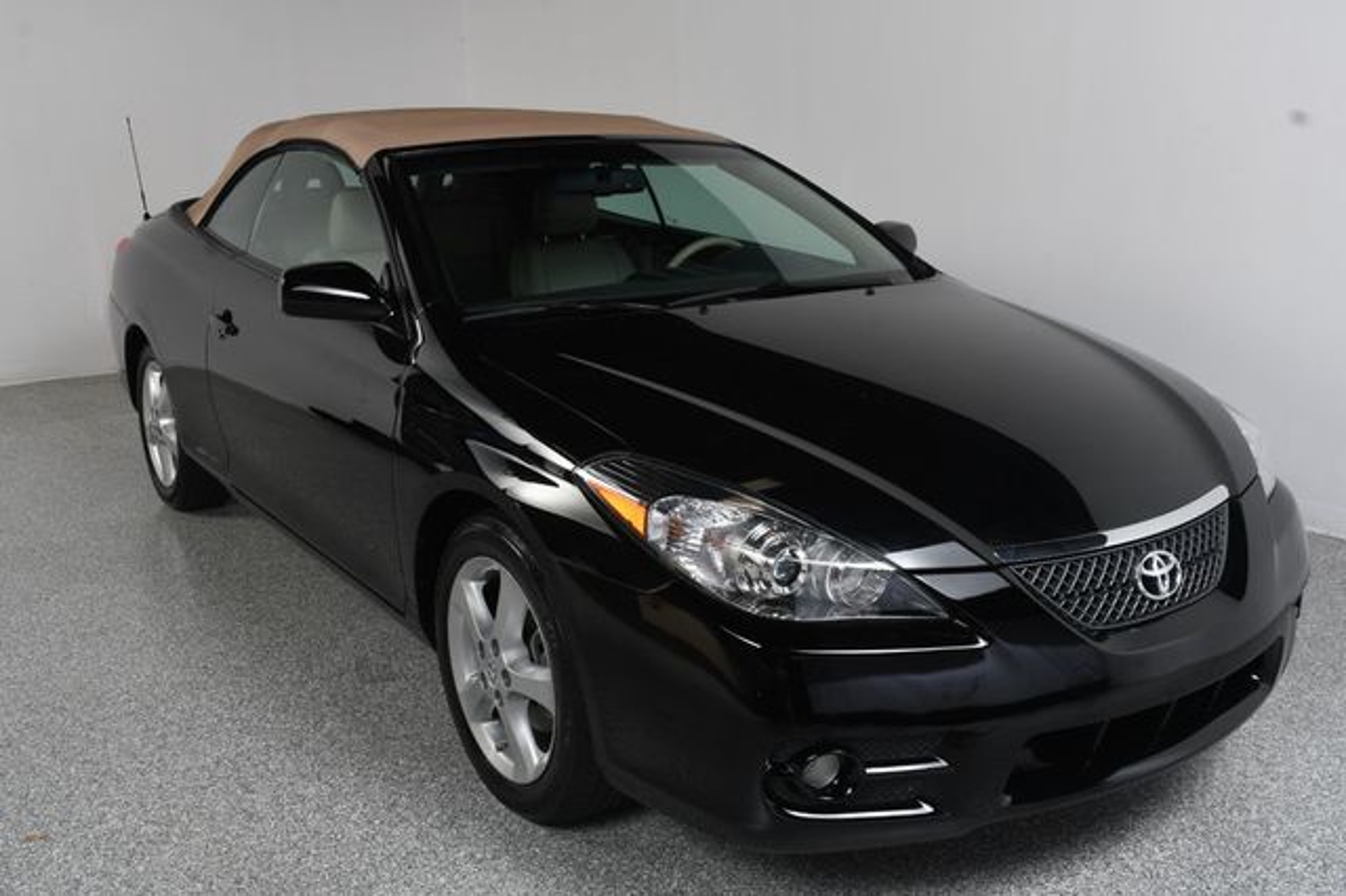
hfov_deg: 55.8
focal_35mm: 34
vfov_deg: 38.8
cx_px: 673
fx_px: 1271
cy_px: 448
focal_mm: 23
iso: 100
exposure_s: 1/160
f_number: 10
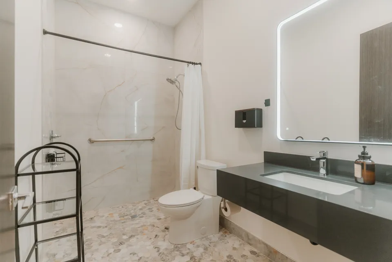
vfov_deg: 70.4
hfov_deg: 93.3
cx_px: 196
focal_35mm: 17
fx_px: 185
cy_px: 131
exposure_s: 1/80
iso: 640
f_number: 2.8
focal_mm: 17
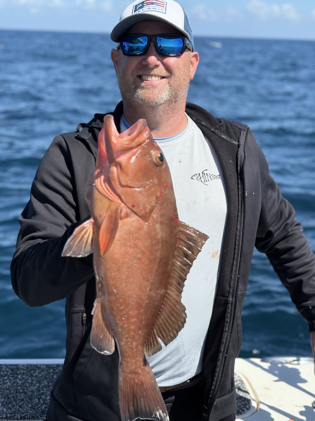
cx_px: 158
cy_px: 210
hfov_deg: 28.0
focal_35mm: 52
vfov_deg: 36.8
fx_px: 631
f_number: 1.6
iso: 50
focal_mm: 5.96
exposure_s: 1/3448
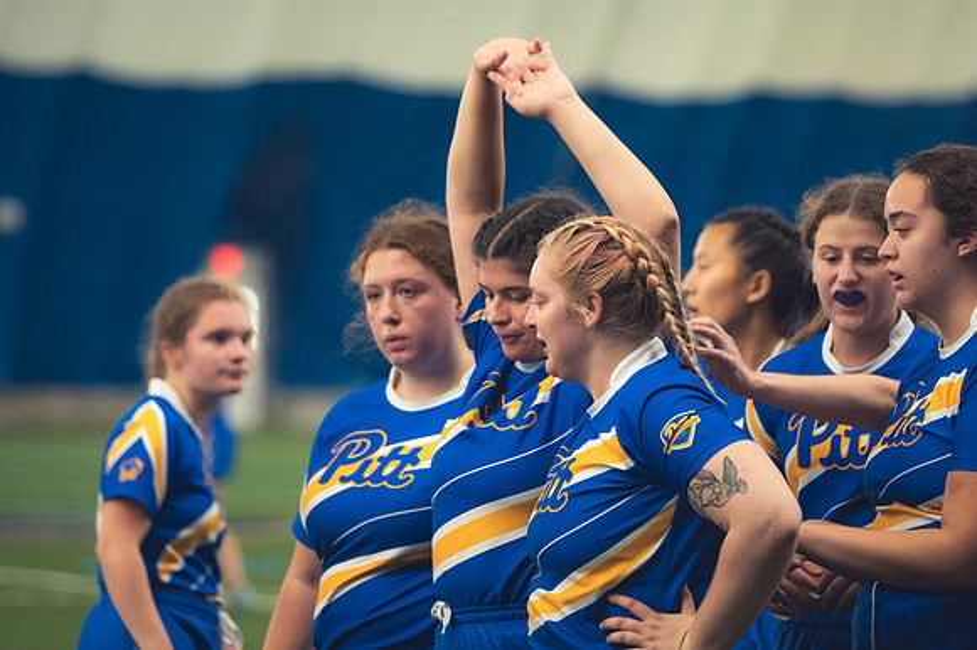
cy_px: 325
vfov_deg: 6.1
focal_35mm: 225
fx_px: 6103
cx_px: 488
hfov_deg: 9.2
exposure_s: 1/320
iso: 3200
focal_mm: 150
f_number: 2.8
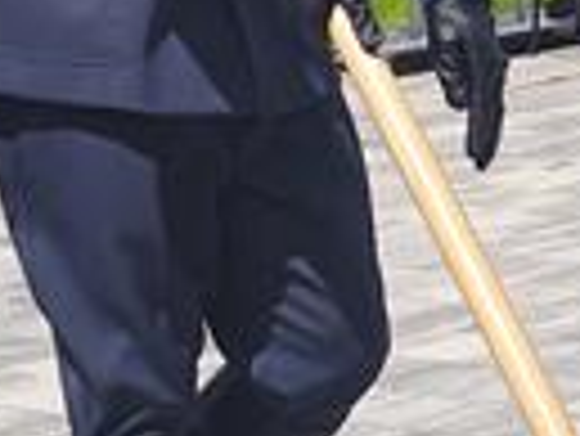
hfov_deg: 8.1
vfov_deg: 6.3
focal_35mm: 235
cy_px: 166
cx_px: 1007
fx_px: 3941
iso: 80
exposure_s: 1/3112
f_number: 1.7
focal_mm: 5.35
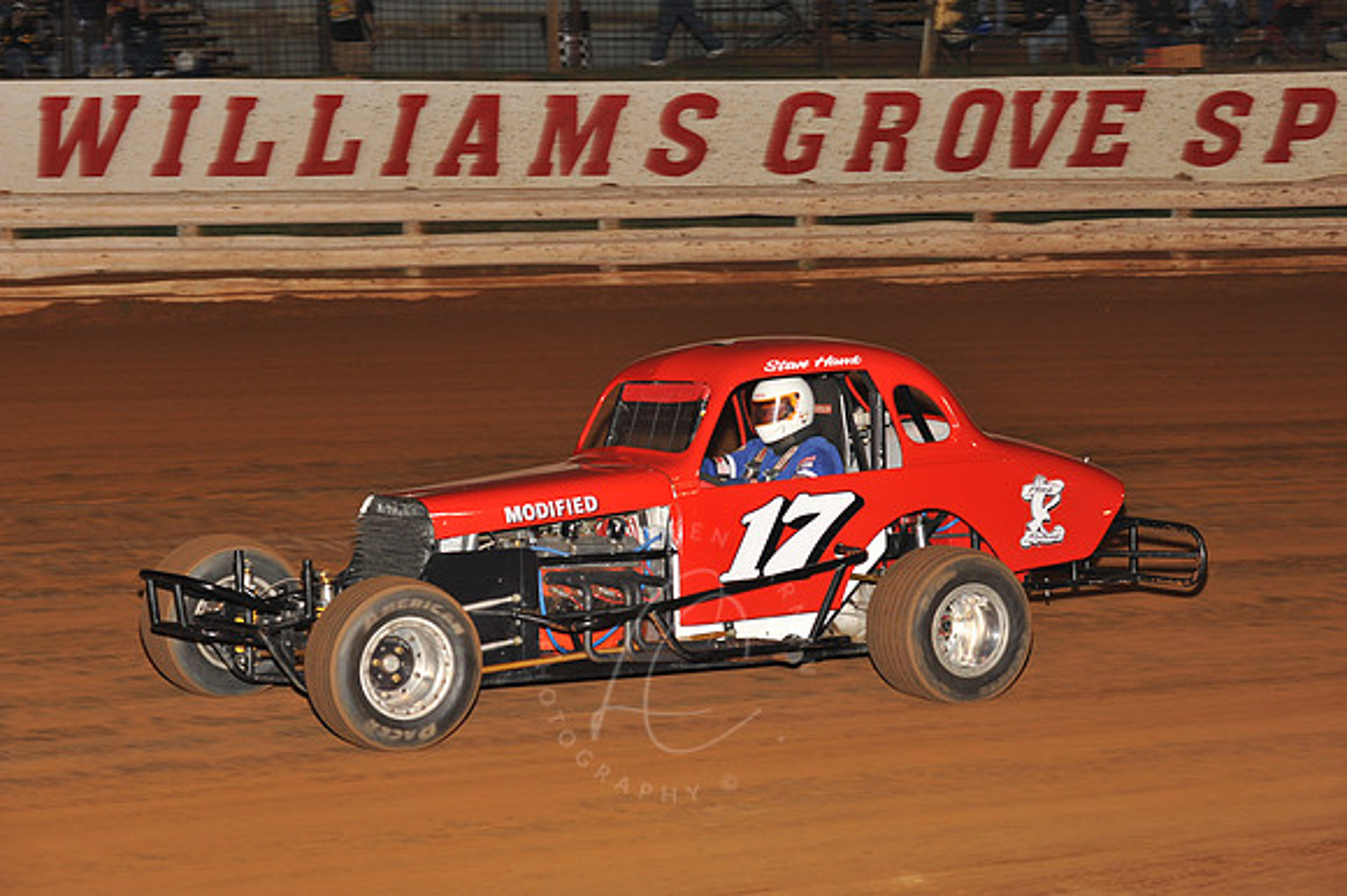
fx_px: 3739
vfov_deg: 13.7
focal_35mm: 100
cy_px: 448
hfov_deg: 20.4
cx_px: 674
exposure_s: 1/250
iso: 800
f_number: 6.3
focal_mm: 100
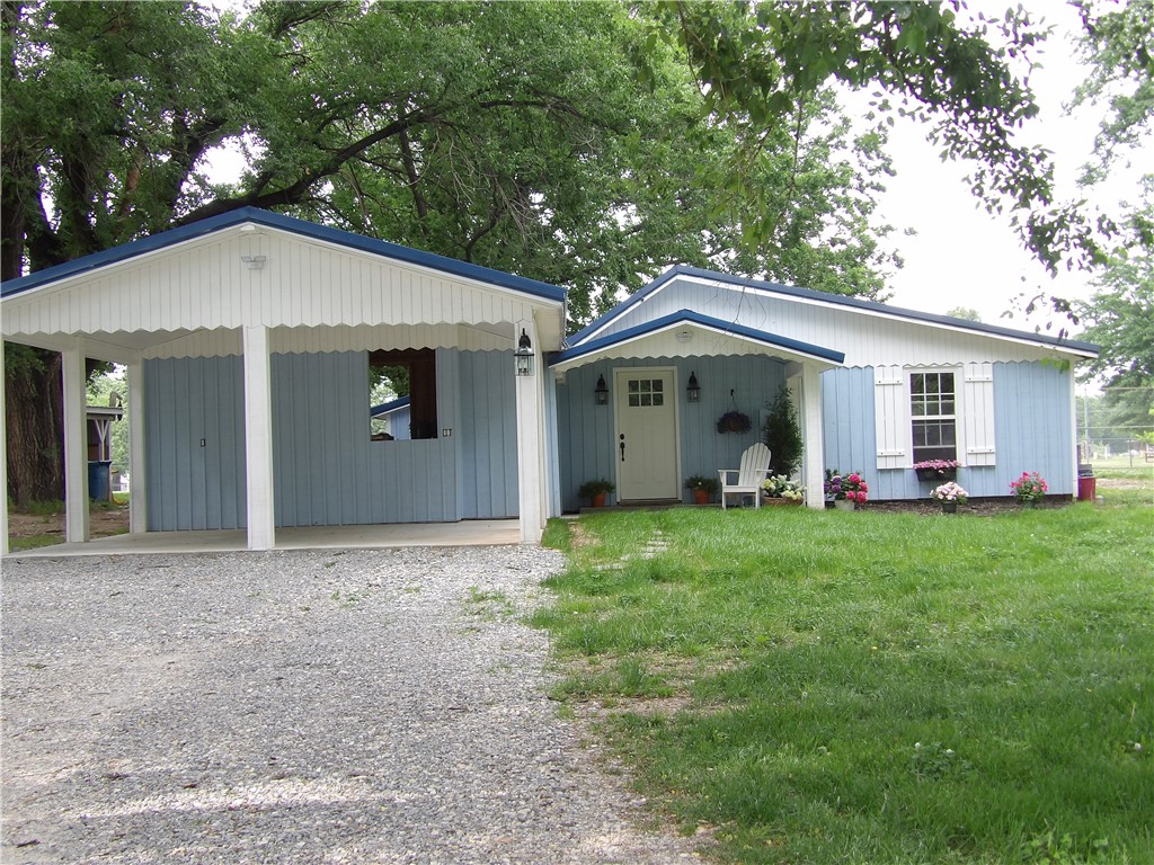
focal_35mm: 39
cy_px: 432
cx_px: 577
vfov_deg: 36.8
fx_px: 1300
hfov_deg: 47.9
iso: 100
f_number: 3.7
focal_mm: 7
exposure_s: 1/75
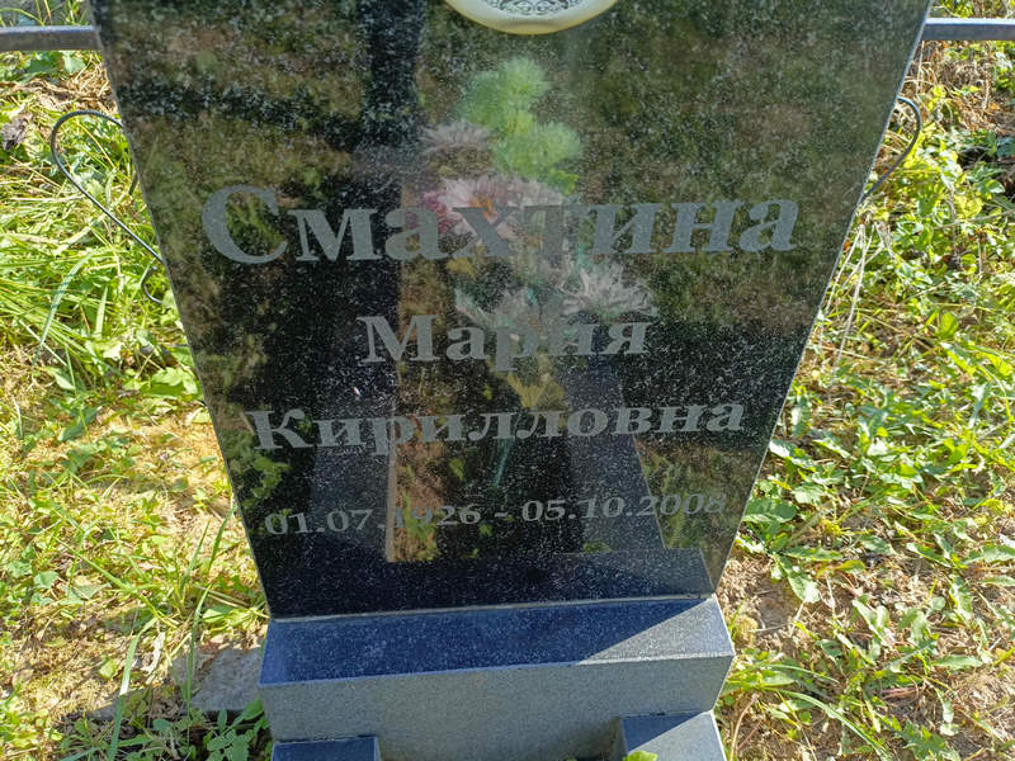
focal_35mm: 25
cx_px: 508
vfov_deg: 54.9
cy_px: 380
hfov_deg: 69.4
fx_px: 733
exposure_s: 1/305
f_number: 1.69
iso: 112
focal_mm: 4.76
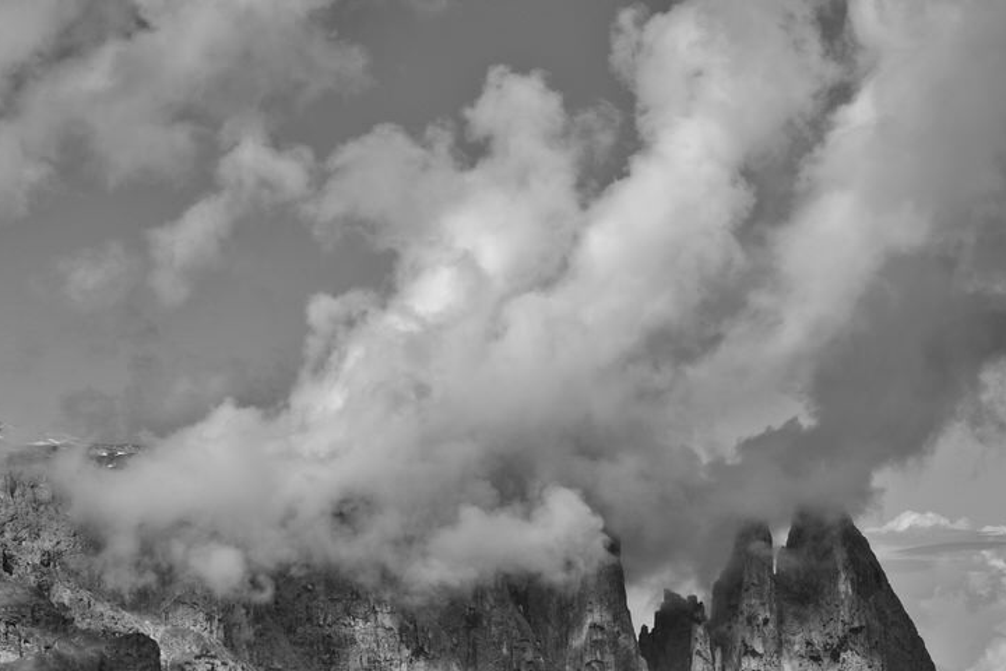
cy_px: 424
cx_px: 728
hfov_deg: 19.0
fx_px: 2990
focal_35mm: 107
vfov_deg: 12.8
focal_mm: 70
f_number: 9
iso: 200
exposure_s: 1/1000
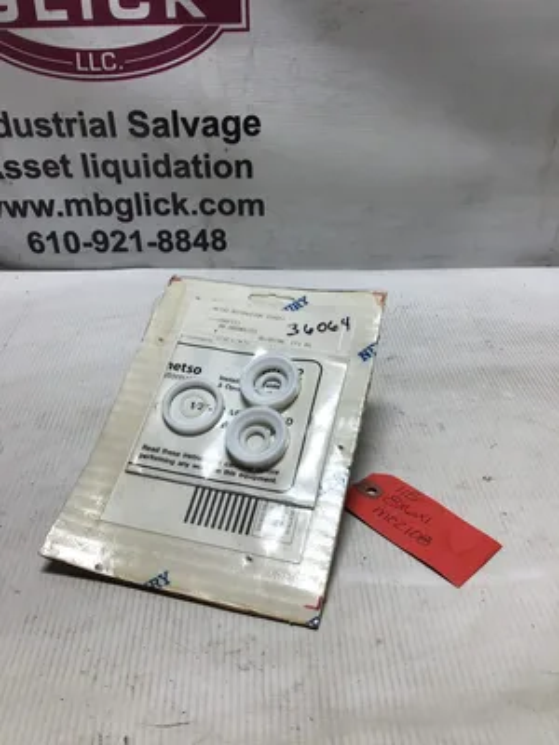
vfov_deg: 58.4
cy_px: 372
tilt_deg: -32.6
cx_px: 280
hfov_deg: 45.4
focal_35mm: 31
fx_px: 667
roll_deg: +0.9
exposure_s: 1/206
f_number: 2.4
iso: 25
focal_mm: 3.3
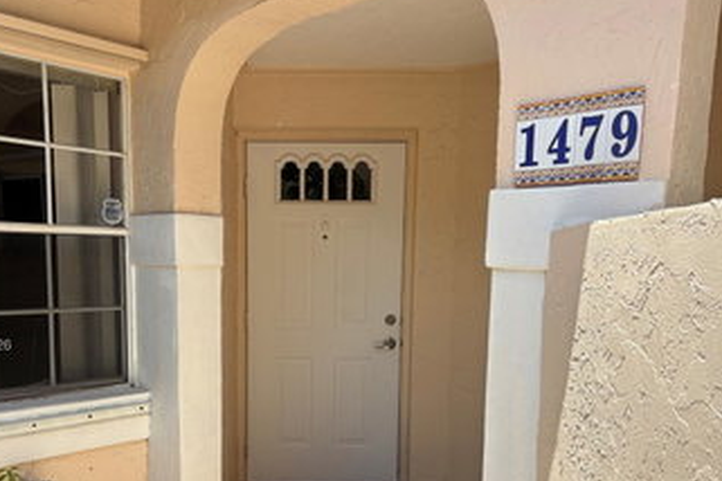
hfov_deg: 52.9
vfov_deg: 36.2
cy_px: 346
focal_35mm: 36
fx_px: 722
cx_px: 305
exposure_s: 1/2208
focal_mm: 5.96
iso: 50
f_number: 1.6
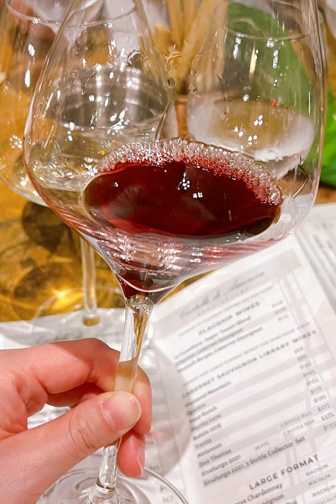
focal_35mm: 47
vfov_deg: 41.9
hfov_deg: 28.6
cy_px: 235
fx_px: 658
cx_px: 136
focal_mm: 5.7
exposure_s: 1/40
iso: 400
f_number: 1.5
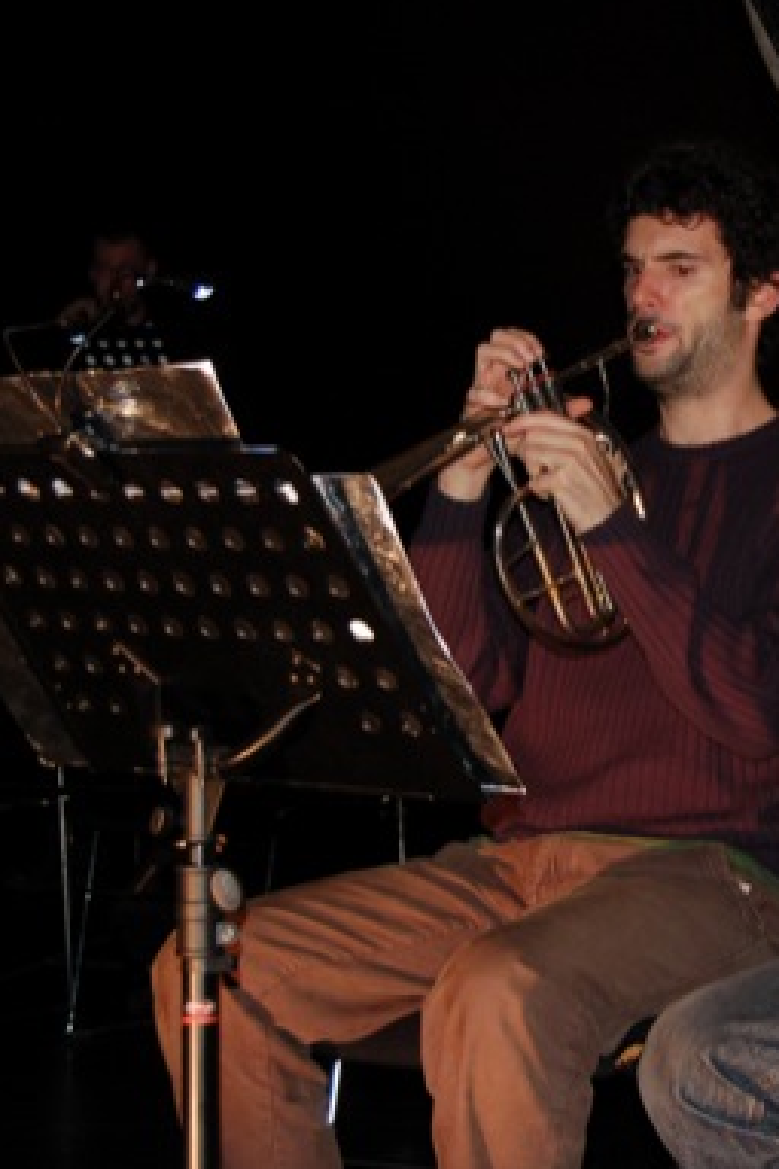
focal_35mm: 105
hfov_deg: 12.9
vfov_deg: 19.5
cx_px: 718
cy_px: 577
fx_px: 3408
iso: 400
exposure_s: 1/60
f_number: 5.3
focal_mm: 42
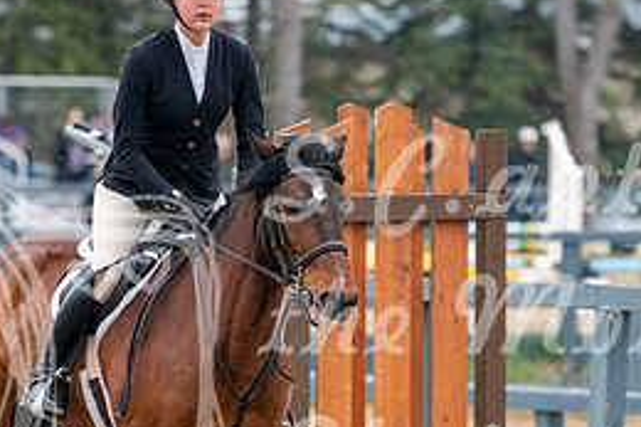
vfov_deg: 2.1
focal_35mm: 643
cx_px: 217
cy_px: 327
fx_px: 11441
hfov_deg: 3.2
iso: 250
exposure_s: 1/320
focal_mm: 288
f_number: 5.6
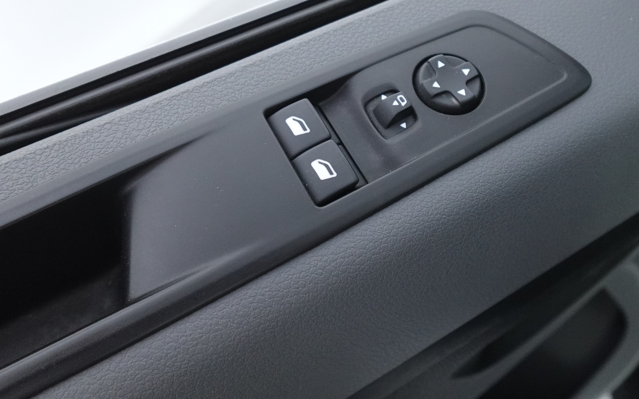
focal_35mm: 28
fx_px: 488
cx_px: 346
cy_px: 147
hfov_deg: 66.4
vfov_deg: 44.2
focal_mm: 7.6
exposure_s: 1/80
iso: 1250
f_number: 2
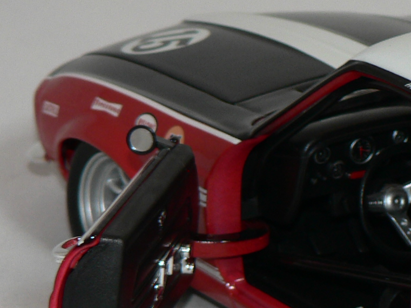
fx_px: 2836
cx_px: 534
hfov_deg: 8.2
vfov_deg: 6.2
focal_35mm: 239
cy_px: 210
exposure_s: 1/60
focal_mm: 11.8
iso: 80
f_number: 3.2
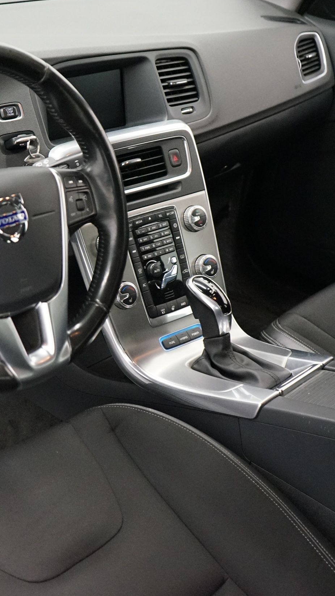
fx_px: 806
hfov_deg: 22.8
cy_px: 297
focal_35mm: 51
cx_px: 18
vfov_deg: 40.6
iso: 6400
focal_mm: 32
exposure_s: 1/160
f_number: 4
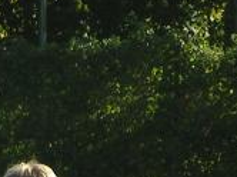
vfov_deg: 1.6
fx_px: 6201
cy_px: 364
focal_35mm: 907
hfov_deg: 2.2
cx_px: -84
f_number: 5
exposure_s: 1/250
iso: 50
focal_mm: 28.8
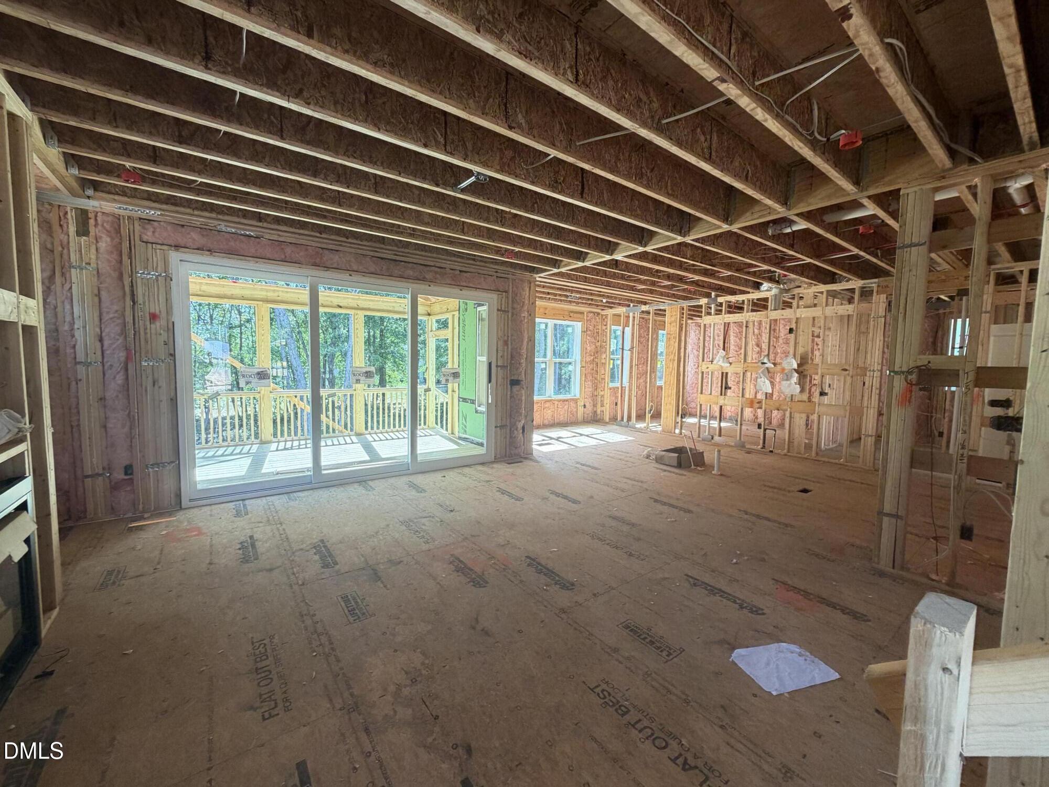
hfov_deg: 102.1
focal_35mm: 14
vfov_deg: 85.7
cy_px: 394
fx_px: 424
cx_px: 524
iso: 160
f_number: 2.2
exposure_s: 1/121
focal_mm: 2.22
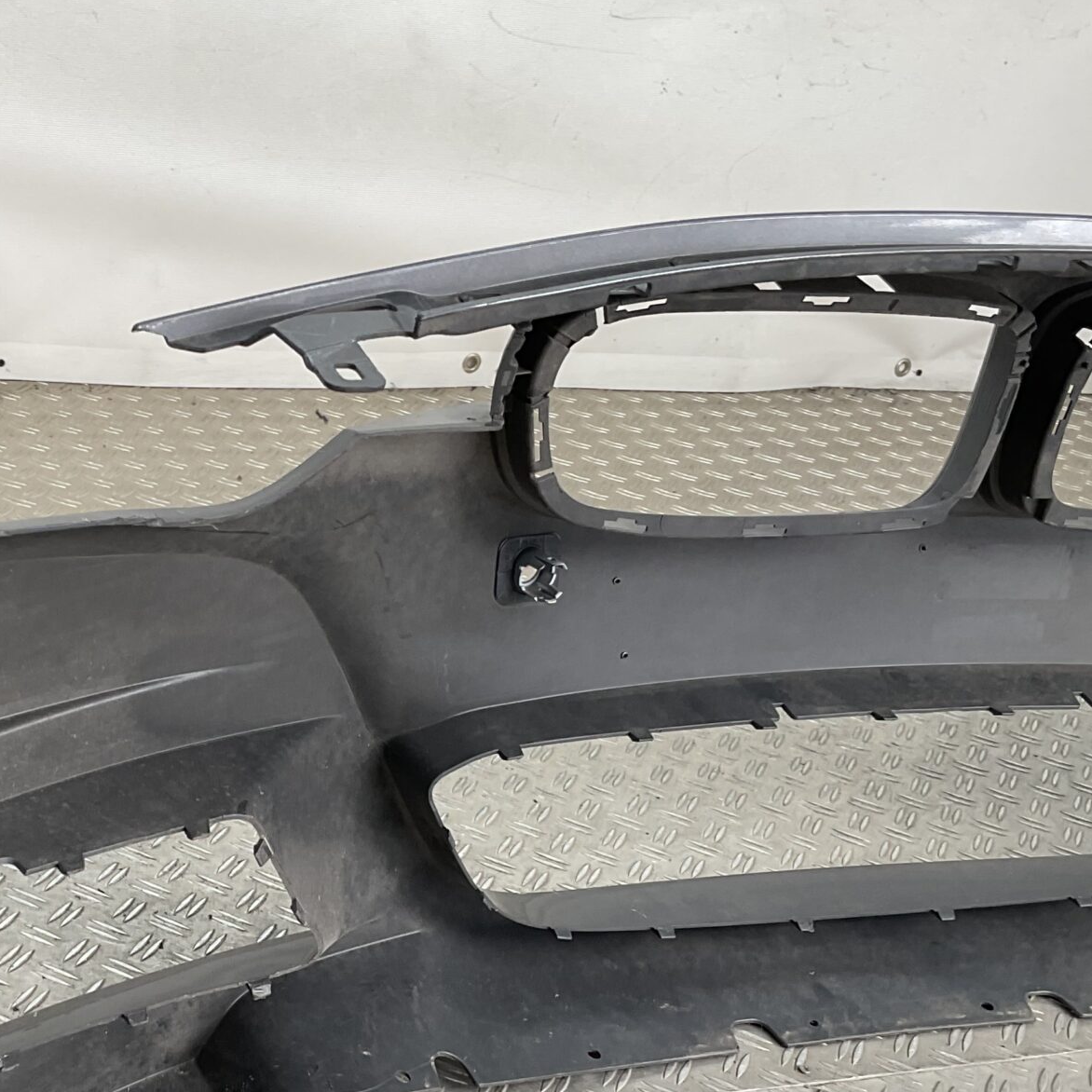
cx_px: 266
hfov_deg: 30.0
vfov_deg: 30.1
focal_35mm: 56
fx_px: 1999
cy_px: 794
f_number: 1.8
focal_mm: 3
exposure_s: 1/120
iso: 20
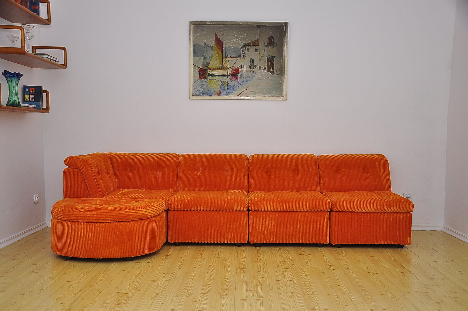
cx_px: 234
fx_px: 487
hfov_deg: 51.3
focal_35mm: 38
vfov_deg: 35.4
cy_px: 156
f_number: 4
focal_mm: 25
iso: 250
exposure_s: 1/200
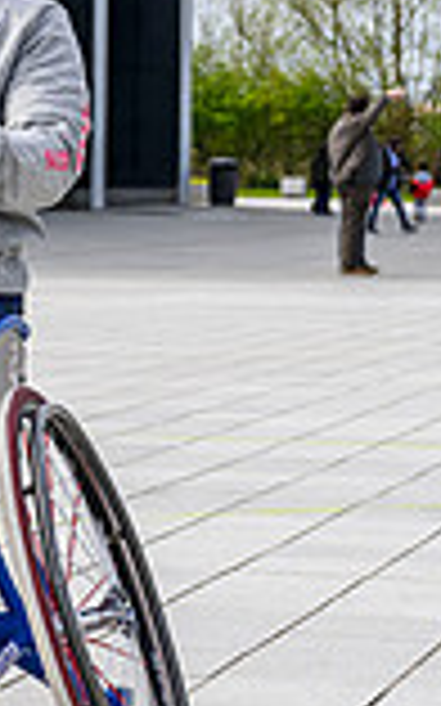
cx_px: -549
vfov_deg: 13.8
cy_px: 155
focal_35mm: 151
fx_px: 2906
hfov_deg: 8.1
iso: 500
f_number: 5
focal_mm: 40
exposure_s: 1/2000
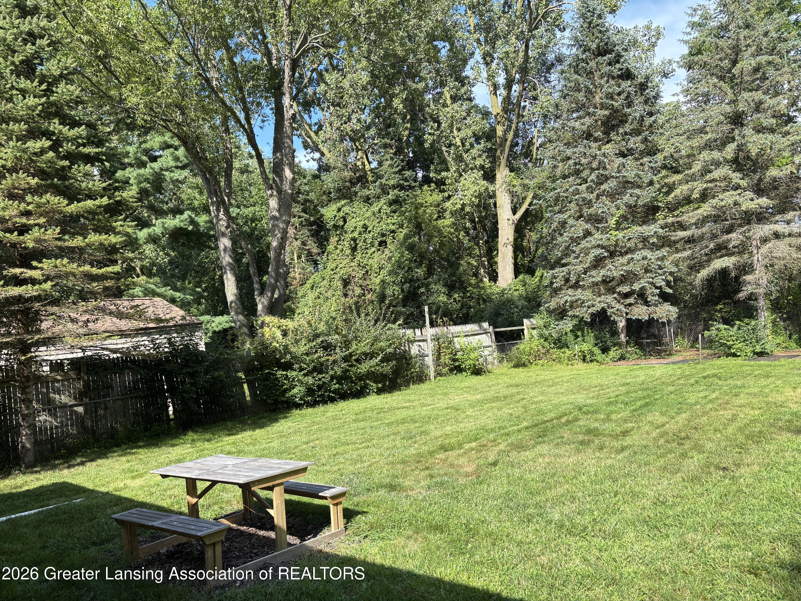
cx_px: 400
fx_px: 602
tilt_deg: +2.7
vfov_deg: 53.1
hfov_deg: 67.3
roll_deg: +6.4
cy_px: 300
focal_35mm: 26
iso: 50
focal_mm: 5.96
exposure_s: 1/662
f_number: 1.6
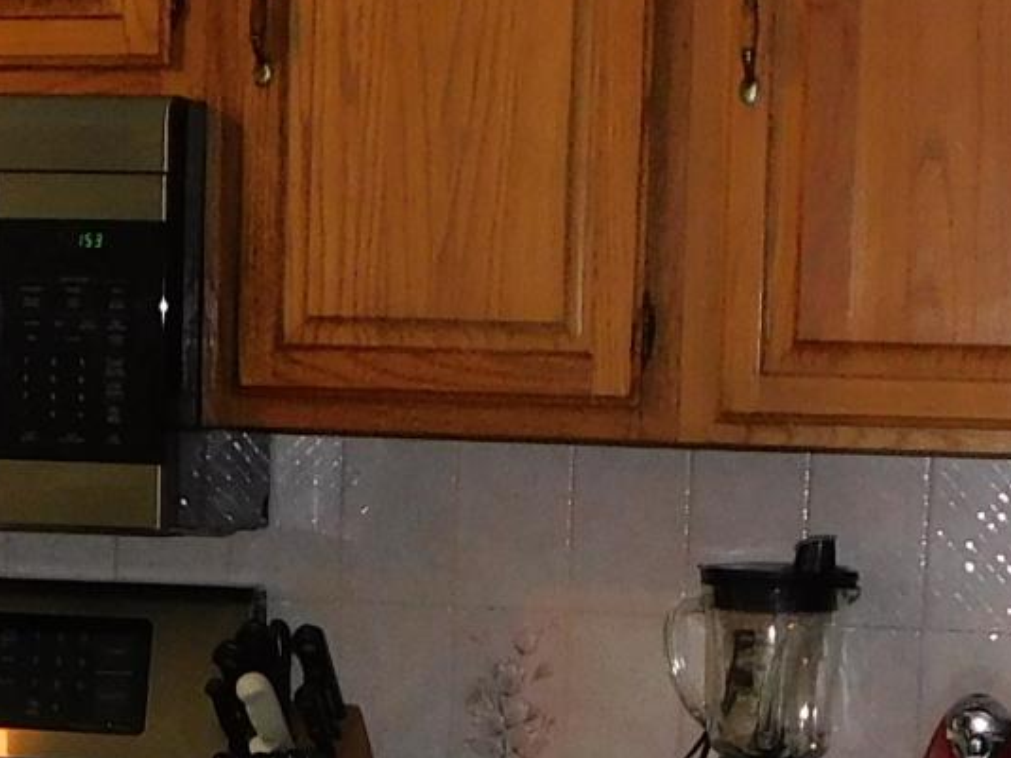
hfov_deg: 15.3
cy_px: 1013
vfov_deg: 11.2
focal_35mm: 129
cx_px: 334
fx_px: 3767
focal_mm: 4
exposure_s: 1/30
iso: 200
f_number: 3
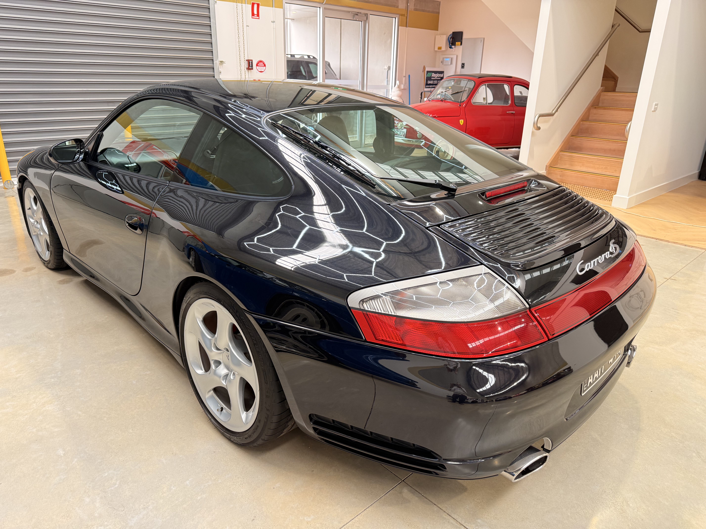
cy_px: 264
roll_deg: -1.9
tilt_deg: -20.9
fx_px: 489
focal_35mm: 24
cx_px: 353
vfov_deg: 56.8
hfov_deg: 71.6
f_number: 1.78
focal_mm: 6.76
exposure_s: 1/72
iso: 200
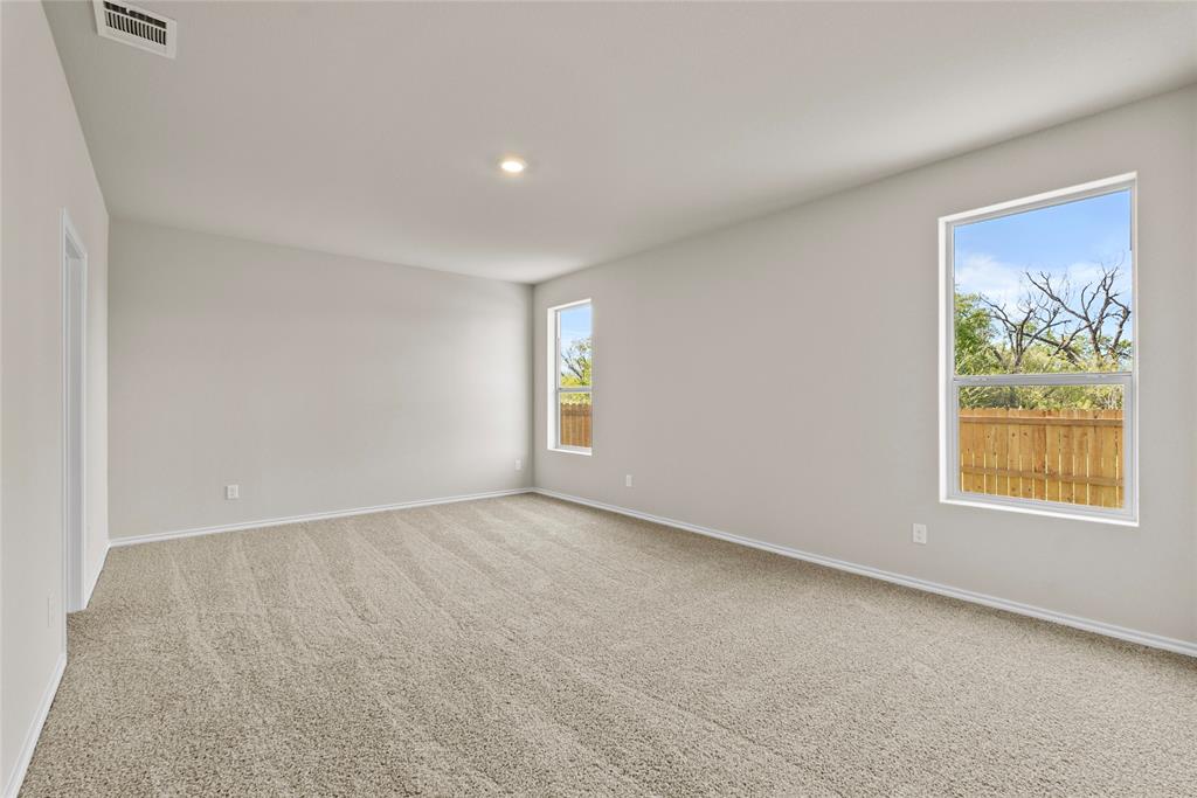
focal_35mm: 16
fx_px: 549
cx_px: 598
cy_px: 399
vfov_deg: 72.1
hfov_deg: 95.0
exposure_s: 1/10
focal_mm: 16.5
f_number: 7.1
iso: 640
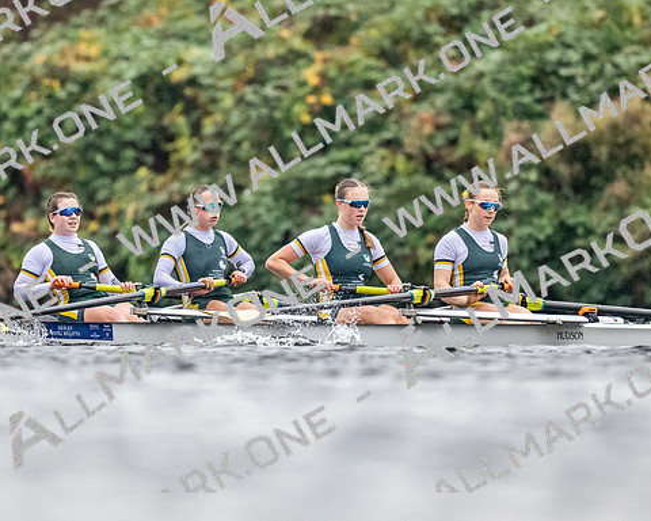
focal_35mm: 1021
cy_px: 260
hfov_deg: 1.9
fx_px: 19672
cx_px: 283
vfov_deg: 1.5
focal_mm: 600
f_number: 4
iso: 4000
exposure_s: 1/2500
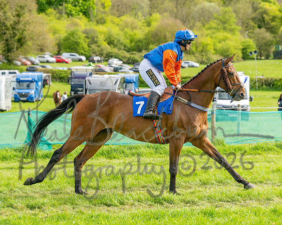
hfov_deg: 17.1
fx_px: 937
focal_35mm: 112
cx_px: 170
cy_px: 124
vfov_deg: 13.7
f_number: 4
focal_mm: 79
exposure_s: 1/2000
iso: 200
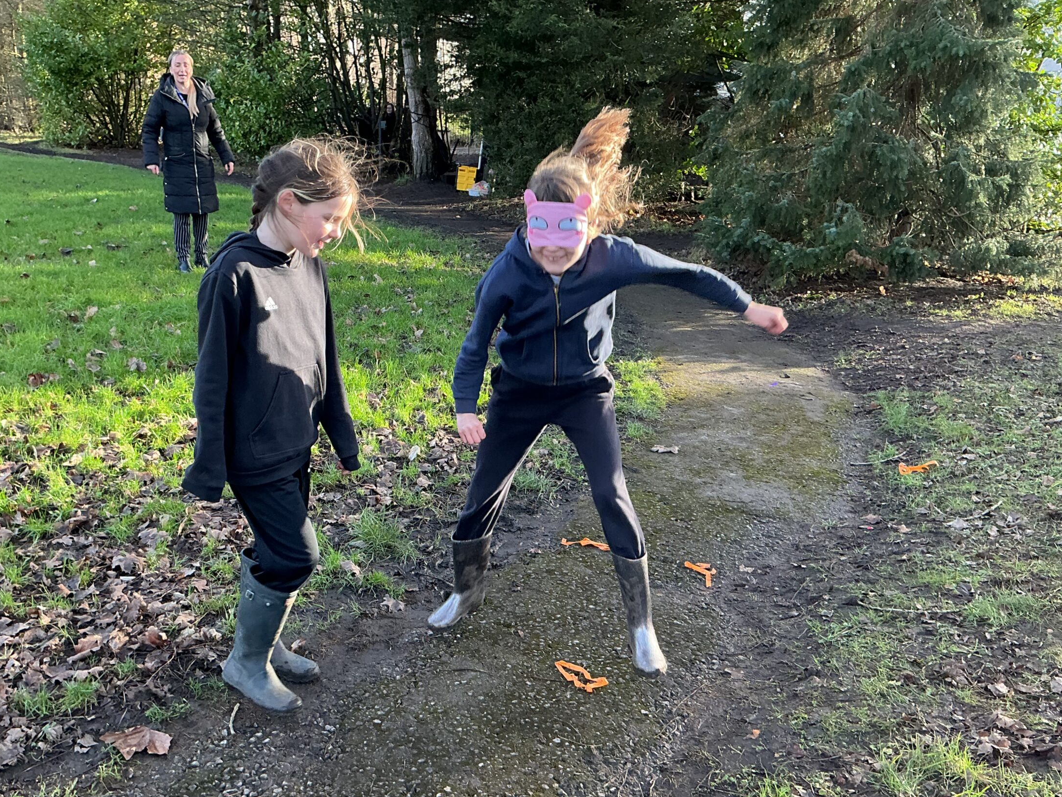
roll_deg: -2.3
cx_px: 469
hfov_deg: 53.8
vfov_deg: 41.7
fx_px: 1043
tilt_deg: -21.3
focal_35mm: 34
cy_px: 455
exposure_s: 1/100
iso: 25
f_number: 1.8
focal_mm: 3
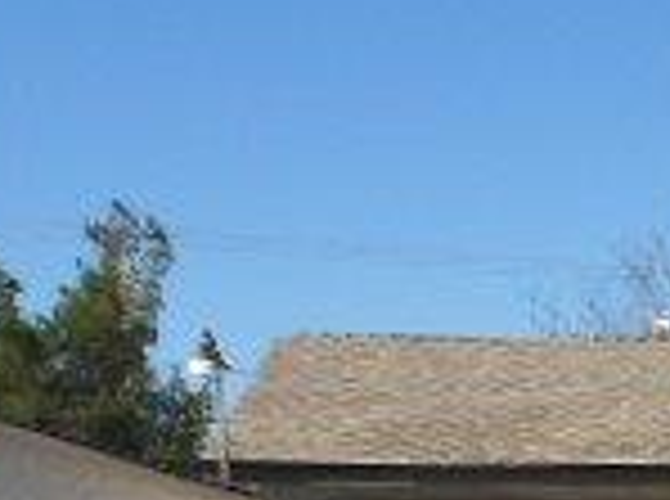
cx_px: 1012
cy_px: 766
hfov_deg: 16.1
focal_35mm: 112
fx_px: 2163
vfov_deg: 12.5
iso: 80
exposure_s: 1/1250
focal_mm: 4.6
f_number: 3.2
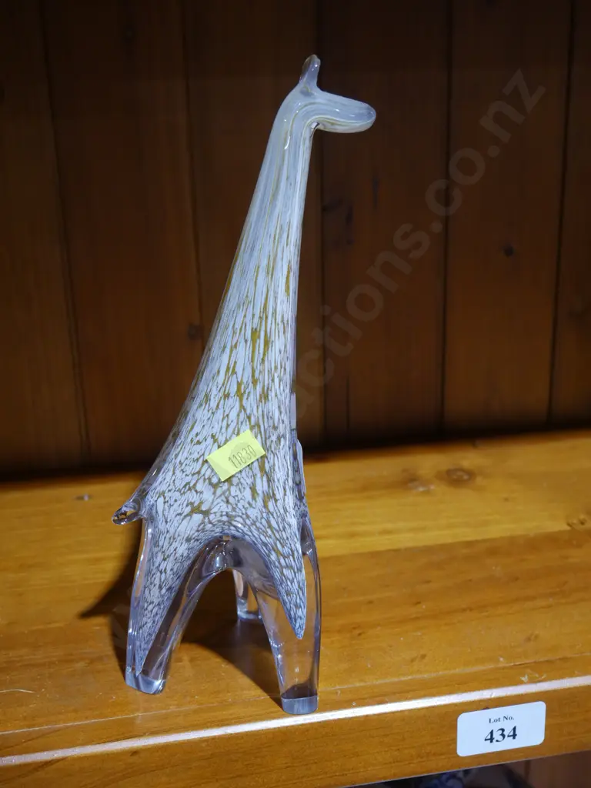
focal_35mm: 46
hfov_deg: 31.5
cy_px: 394
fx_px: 1047
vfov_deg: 41.2
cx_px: 296
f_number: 5.1
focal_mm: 23
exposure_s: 1/60
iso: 1000
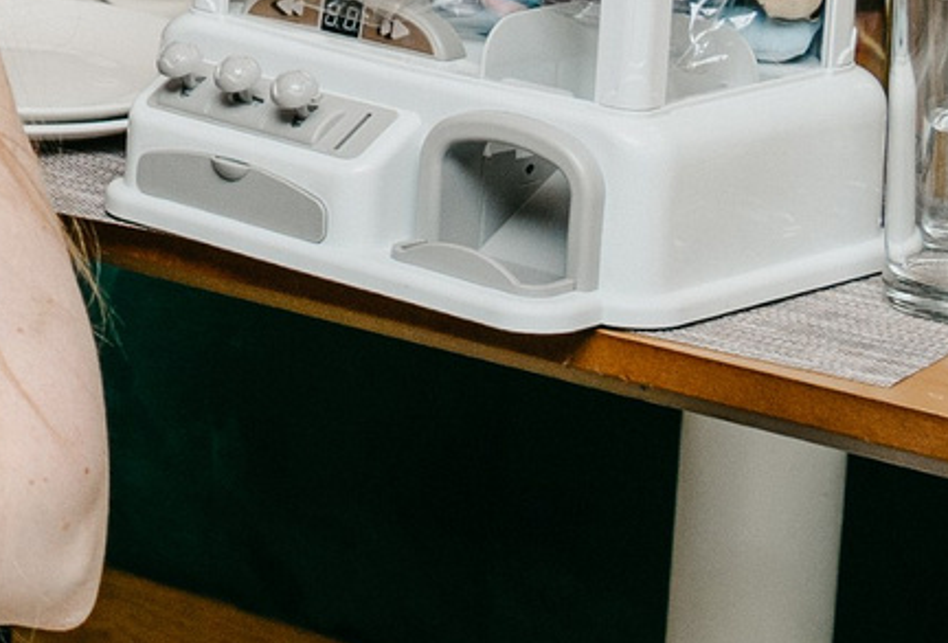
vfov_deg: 7.4
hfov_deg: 9.5
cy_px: -166
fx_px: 4897
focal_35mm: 185
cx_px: -1491
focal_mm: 30
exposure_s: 1/160
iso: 125
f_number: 3.5
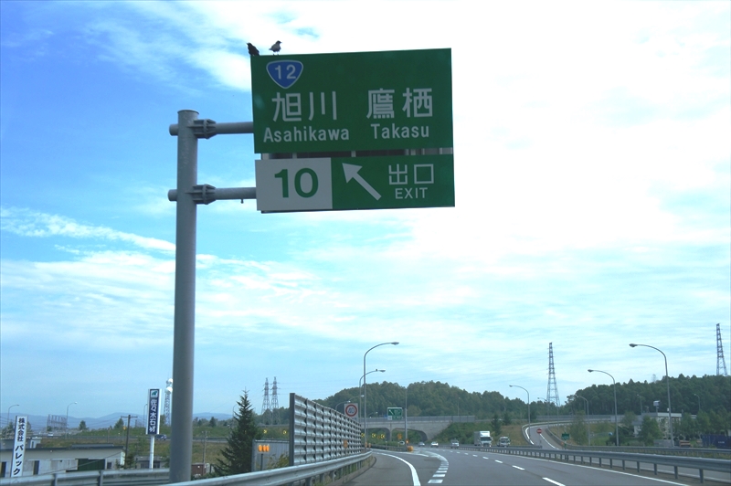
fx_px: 1004
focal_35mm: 50
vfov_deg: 27.2
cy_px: 243
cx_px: 366
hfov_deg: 40.0
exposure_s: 1/250
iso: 200
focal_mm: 33
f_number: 13
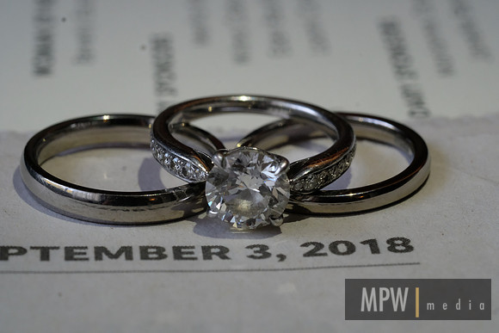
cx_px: 250
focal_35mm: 90
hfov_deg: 22.6
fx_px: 1248
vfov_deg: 15.2
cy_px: 166
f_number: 11
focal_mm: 60
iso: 4000
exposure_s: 1/160
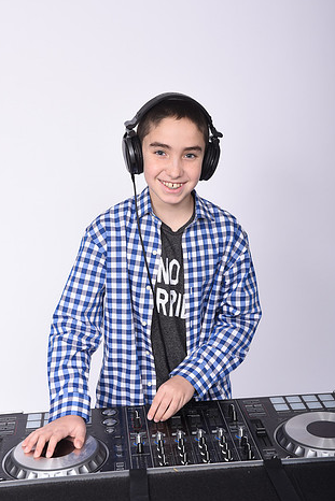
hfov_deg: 24.2
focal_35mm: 56
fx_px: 781
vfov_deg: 35.6
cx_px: 149
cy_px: 248
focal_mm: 45
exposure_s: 1/250
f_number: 8
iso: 200
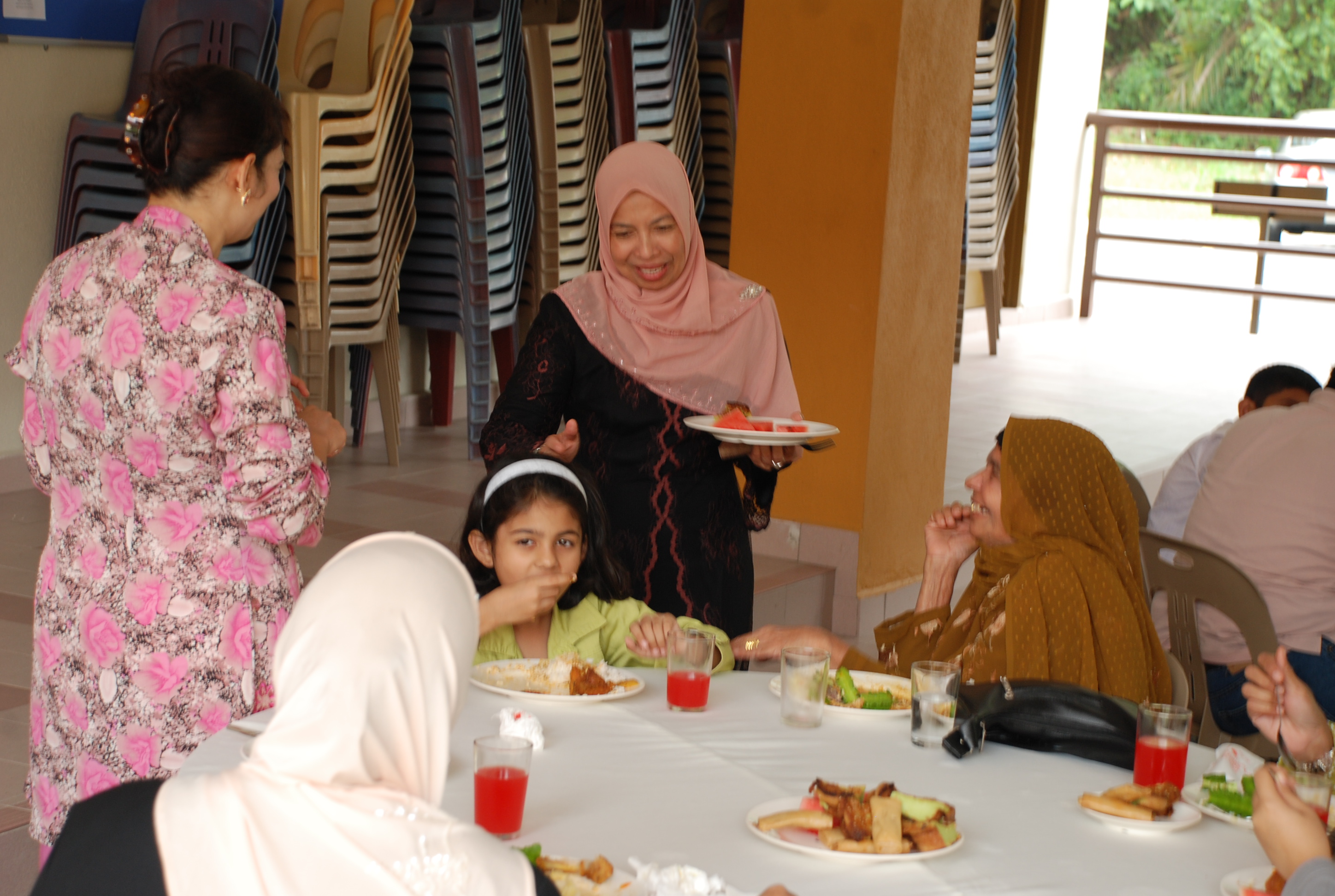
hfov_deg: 26.9
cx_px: 668
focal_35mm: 75
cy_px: 448
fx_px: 2787
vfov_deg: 18.3
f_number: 5
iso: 200
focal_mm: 50
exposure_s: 1/30
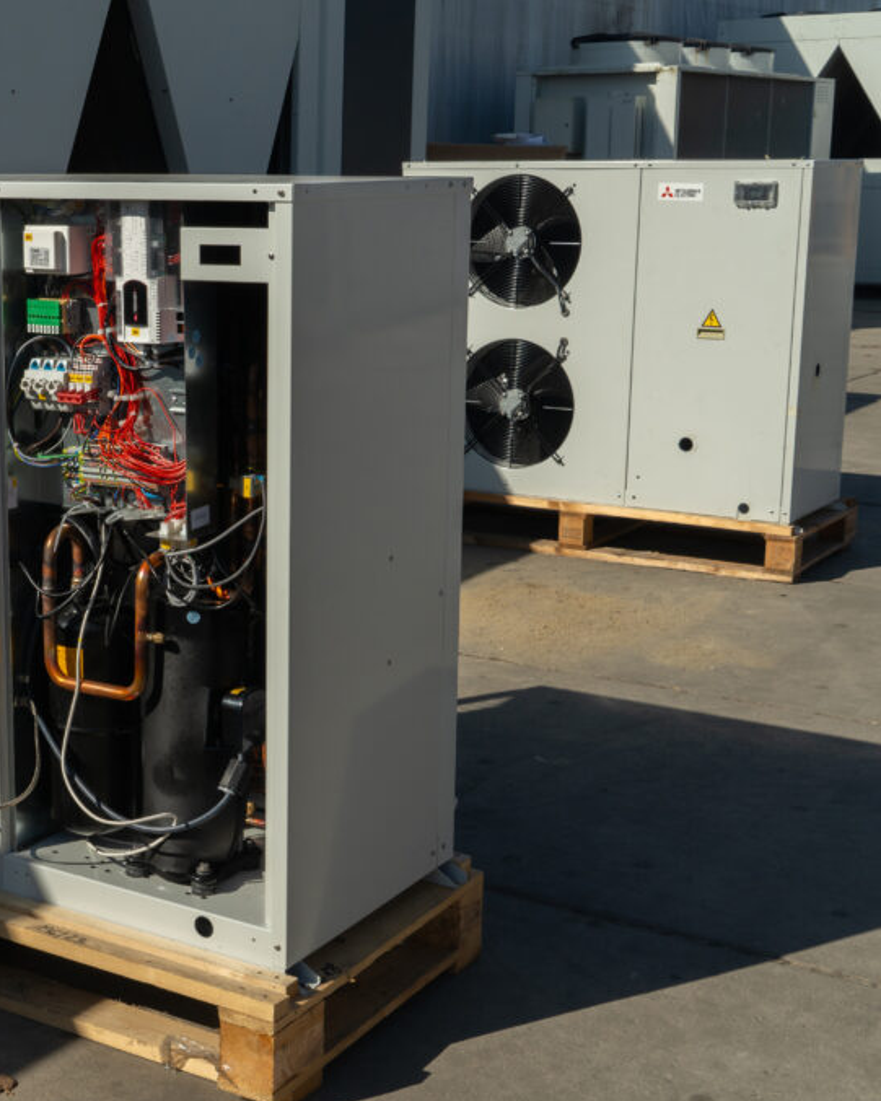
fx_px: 1760
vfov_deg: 34.7
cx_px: 138
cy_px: 555
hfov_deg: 27.4
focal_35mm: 54
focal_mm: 38
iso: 250
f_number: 13
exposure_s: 1/160
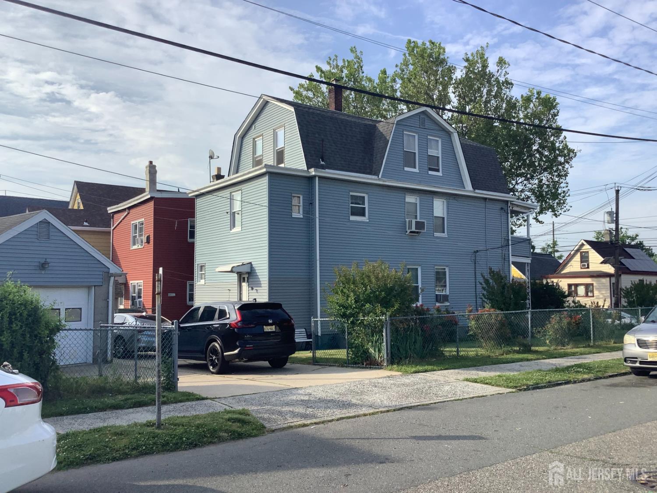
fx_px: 588
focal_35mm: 31
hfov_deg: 58.4
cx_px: 328
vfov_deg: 45.4
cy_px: 246
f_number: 2.4
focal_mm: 3.3
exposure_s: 1/1131
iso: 25
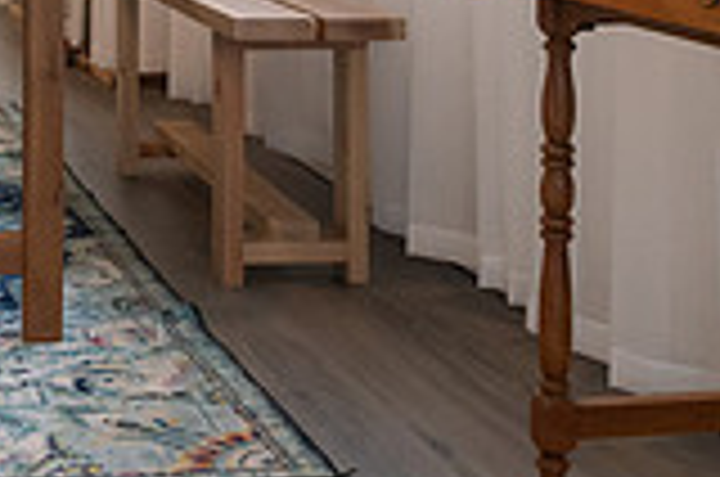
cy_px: -279
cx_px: 14
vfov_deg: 14.4
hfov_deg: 22.6
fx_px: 1737
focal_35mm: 87
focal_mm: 24
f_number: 5
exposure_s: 1/160
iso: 5000
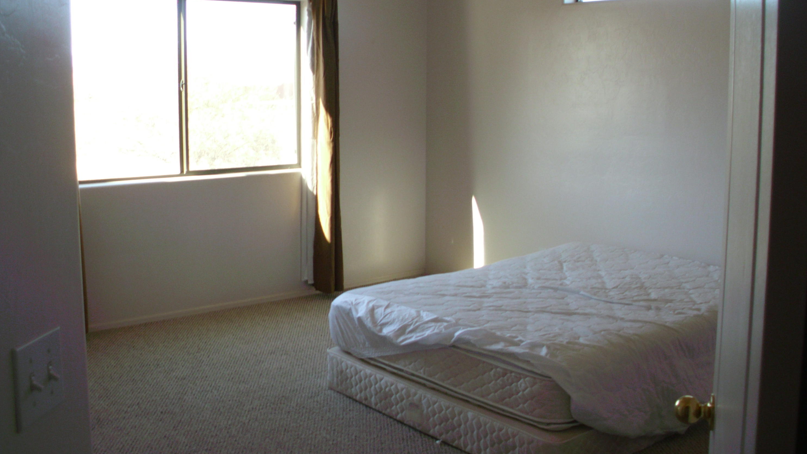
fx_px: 899
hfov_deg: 48.4
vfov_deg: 28.3
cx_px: 404
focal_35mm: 42
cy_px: 195
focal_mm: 6.3
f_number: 2.9
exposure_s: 1/60
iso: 100
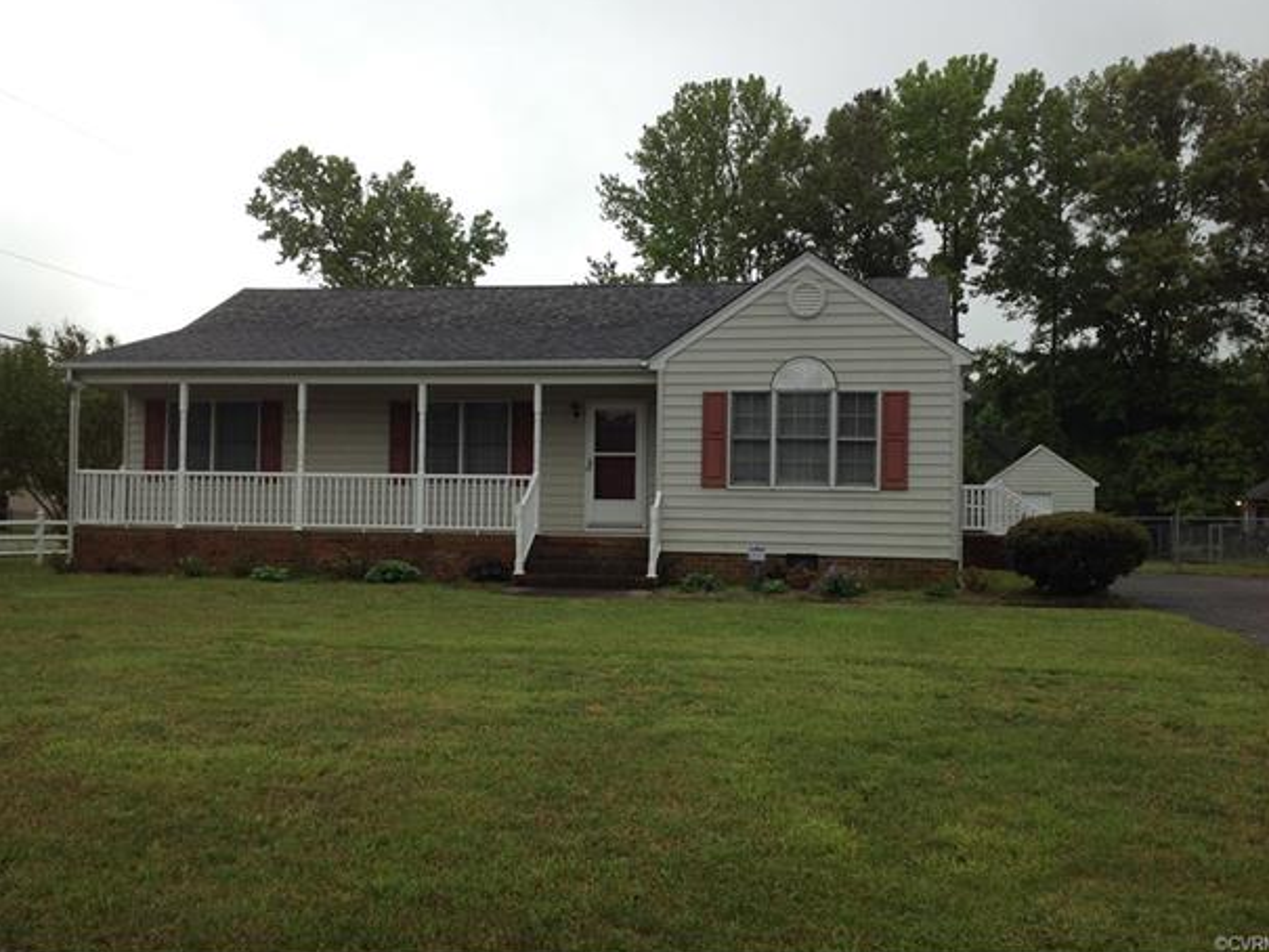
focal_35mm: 37
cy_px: 457
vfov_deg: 38.7
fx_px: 1357
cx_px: 636
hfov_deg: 50.1
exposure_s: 1/285
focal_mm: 4.28
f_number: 2.4
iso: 50
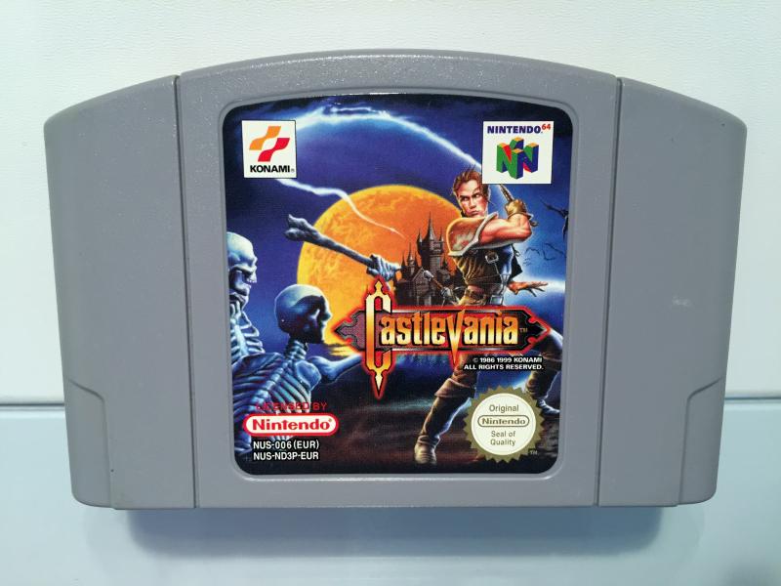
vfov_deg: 48.2
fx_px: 654
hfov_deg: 61.7
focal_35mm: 29
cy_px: 293
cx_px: 390
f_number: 2.2
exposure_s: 1/33
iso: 50
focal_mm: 4.15
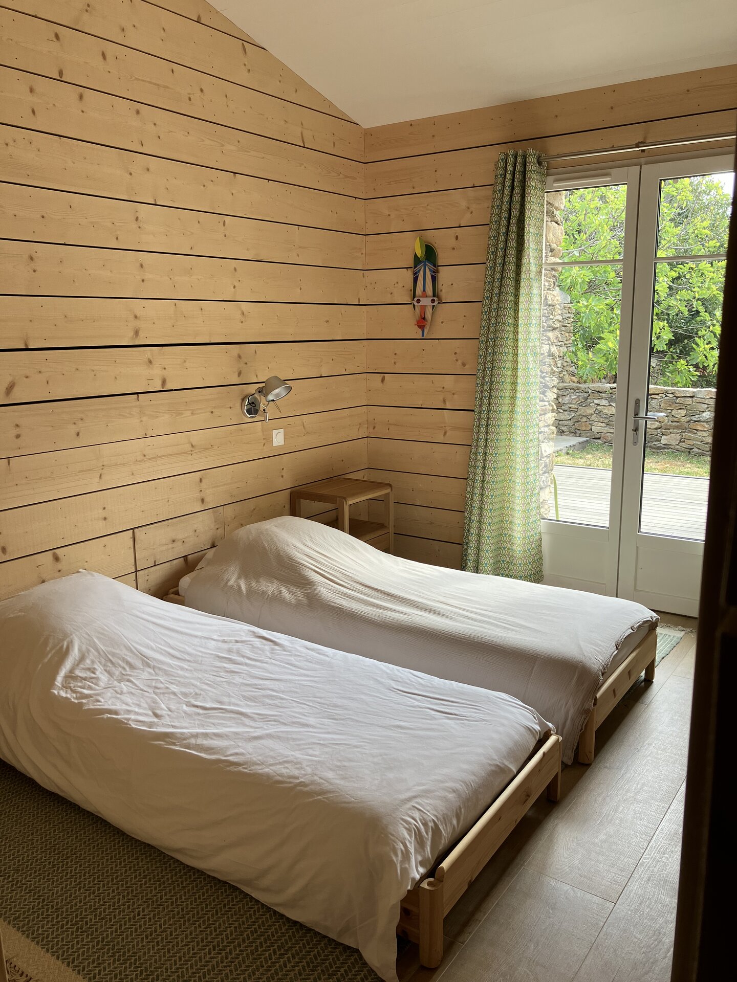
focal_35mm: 28
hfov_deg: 49.7
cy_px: 491
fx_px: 795
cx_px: 368
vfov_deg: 63.4
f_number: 1.8
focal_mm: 3.99
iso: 40
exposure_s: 1/121
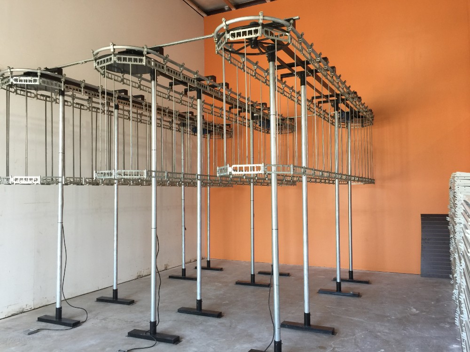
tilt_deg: +3.5
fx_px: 394
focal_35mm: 29
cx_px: 235
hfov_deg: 61.7
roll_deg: -0.3
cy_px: 176
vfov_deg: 48.2
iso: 32
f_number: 2.2
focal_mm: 4.15
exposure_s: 1/40
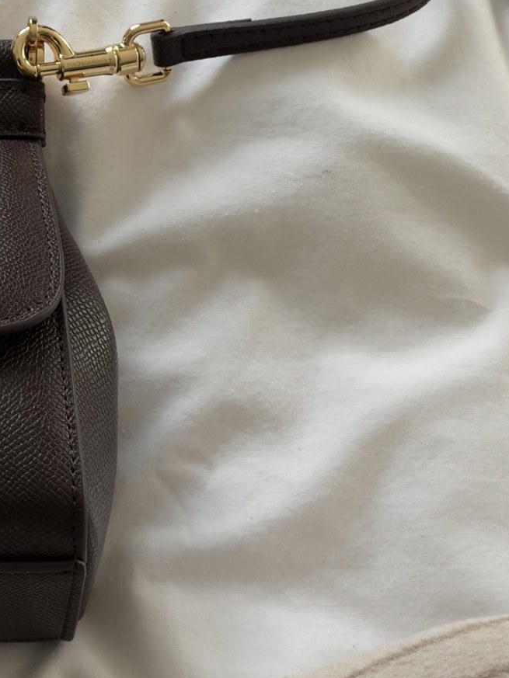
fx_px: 2156
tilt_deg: -64.5
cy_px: 165
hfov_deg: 13.3
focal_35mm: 110
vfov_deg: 17.8
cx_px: -22
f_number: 1.78
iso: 64
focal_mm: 6.76
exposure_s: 1/437
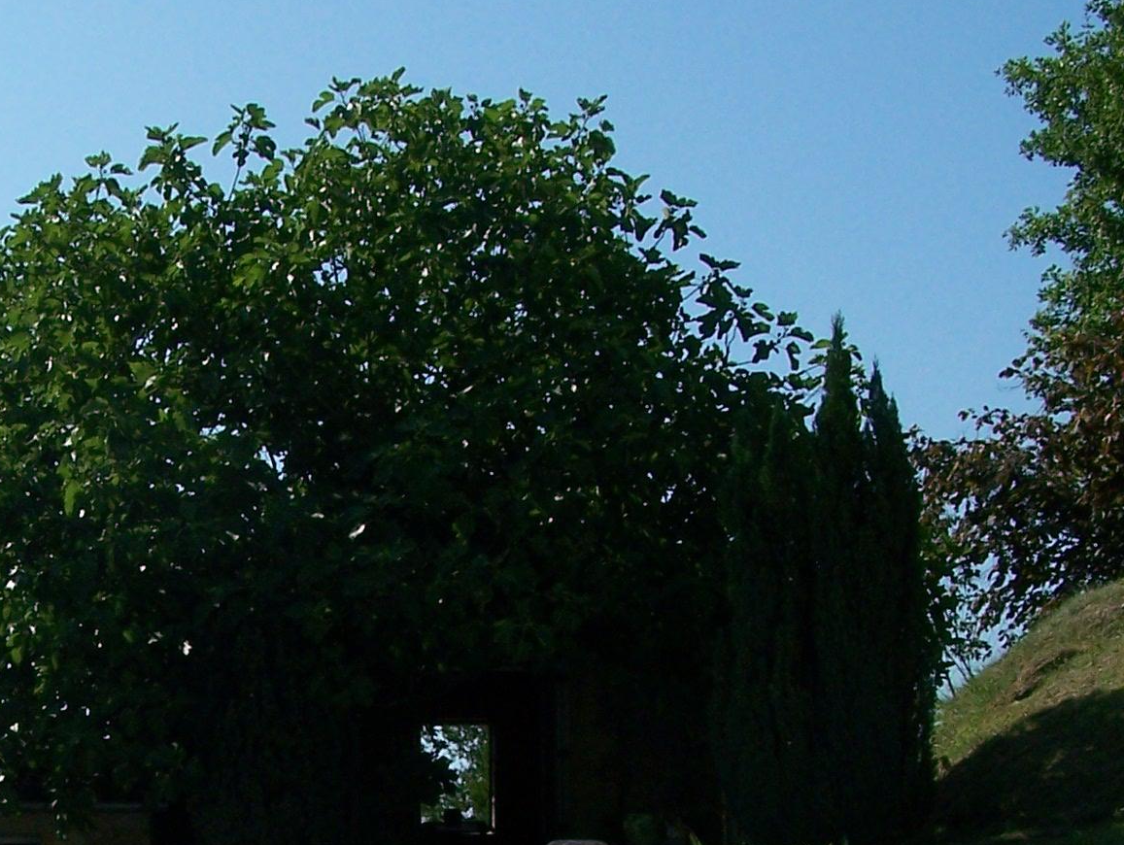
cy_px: 794
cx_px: 169
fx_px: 3023
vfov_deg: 15.7
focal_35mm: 93
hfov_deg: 20.7
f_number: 5.6
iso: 80
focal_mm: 6.3
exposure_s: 1/640
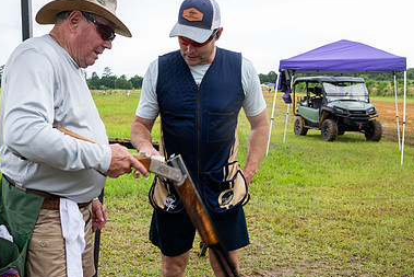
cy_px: 154
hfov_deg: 49.3
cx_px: 168
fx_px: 449
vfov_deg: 34.2
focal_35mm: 39
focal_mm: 25.5
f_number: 5
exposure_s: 1/100
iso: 200
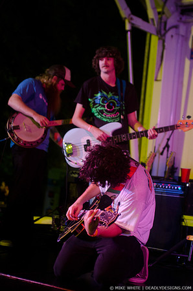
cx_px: 96
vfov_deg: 22.0
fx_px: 751
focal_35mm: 93
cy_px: 146
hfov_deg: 14.6
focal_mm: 62
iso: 2000
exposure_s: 1/80
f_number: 2.8
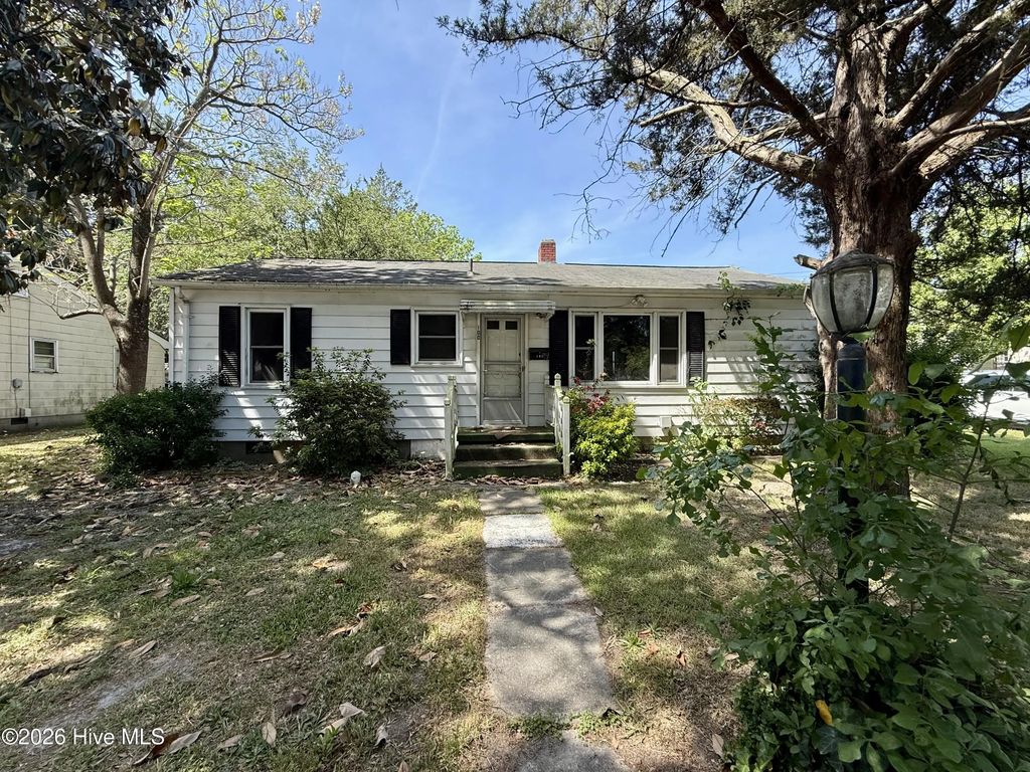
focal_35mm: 14
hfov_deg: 102.1
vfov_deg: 85.7
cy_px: 386
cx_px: 515
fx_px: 417
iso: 64
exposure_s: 1/619
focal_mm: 2.22
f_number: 2.2
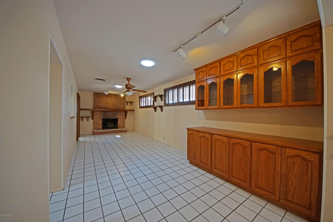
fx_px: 111
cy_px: 111
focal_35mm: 12
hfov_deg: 112.6
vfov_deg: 90.0
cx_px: 166
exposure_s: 1/60
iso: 1000
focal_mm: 8
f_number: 4.5
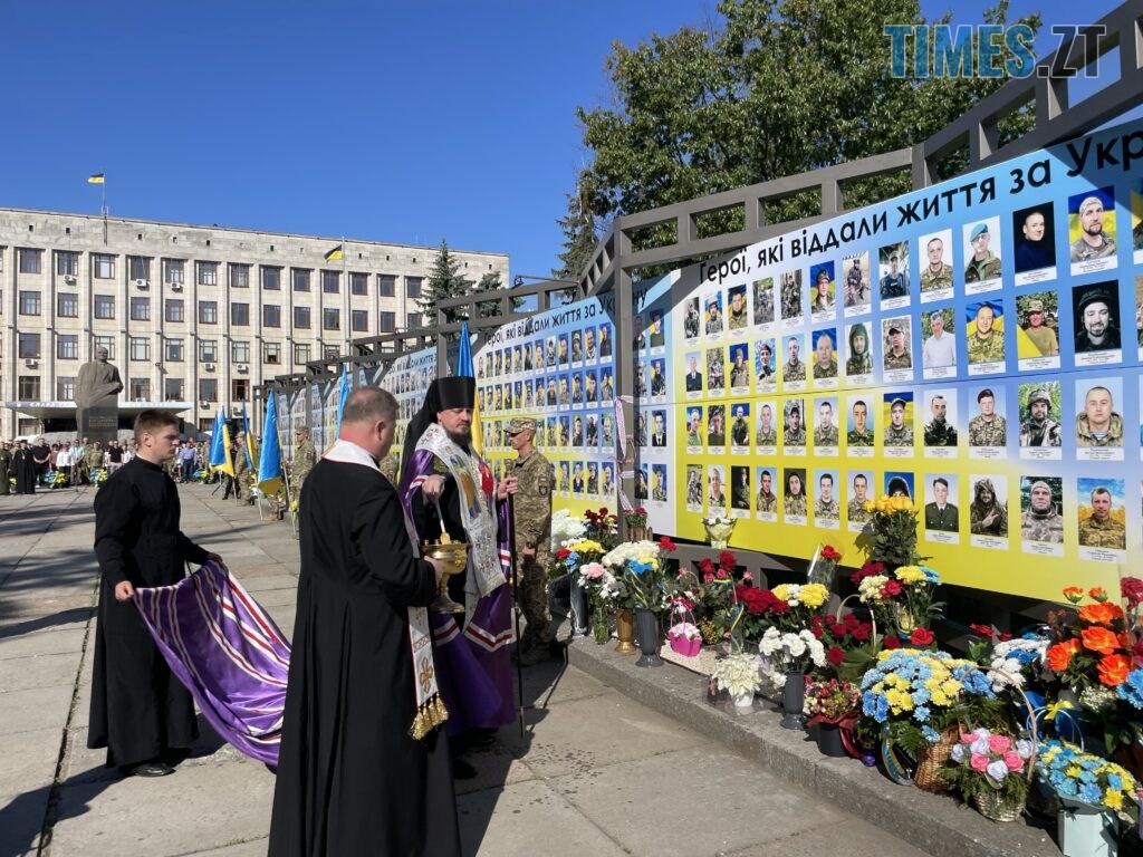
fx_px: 859
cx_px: 572
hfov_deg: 67.3
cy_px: 428
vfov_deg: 53.1
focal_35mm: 26
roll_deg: -0.3
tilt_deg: +0.1
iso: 50
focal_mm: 4.2
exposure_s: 1/7299
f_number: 1.6
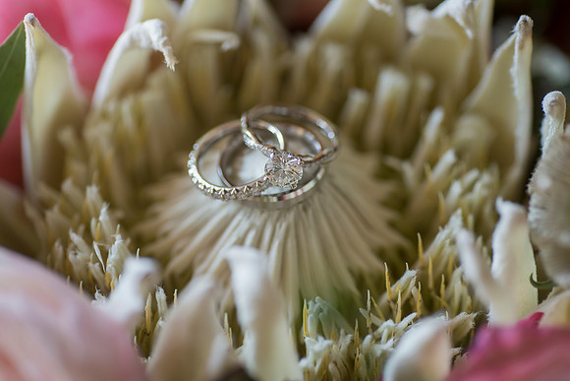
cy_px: 190
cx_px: 285
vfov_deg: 15.2
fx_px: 1425
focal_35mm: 90
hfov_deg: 22.6
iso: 800
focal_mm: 90
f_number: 4.5
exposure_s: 1/200
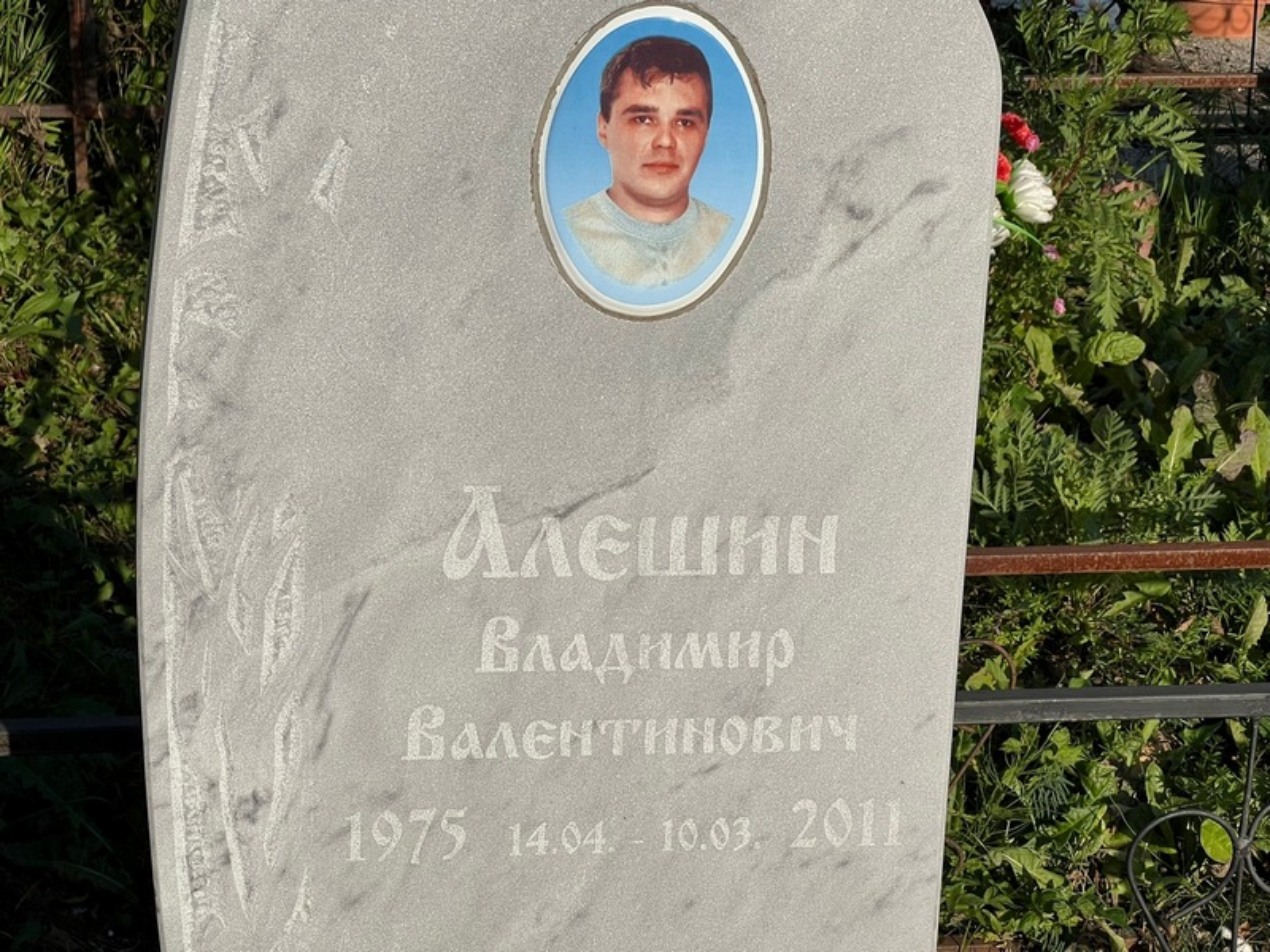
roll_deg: -1.9
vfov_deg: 19.1
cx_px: 635
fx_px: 2825
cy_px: 476
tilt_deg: -17.7
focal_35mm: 77
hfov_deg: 25.3
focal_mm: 9
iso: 32
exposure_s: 1/1553
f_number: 2.8
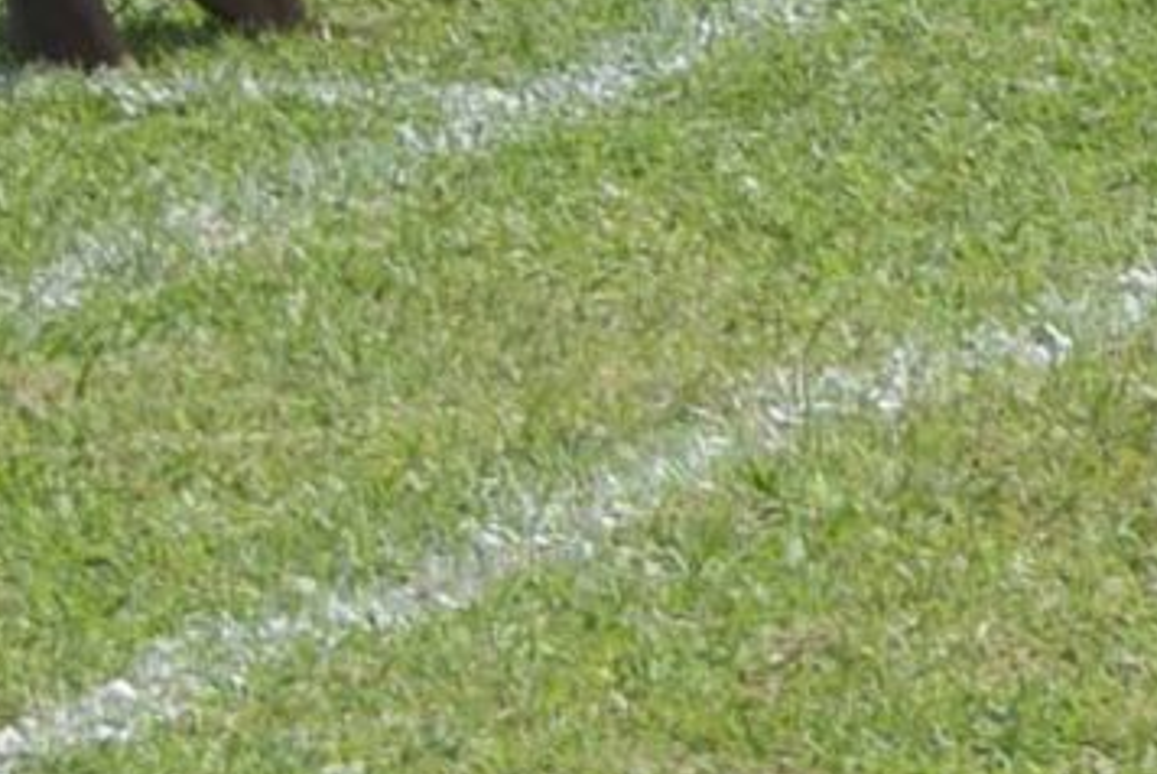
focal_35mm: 496
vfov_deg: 2.8
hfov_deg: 4.1
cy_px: -88
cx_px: 2525
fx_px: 15953
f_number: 9
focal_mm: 46
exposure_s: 1/320
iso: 100
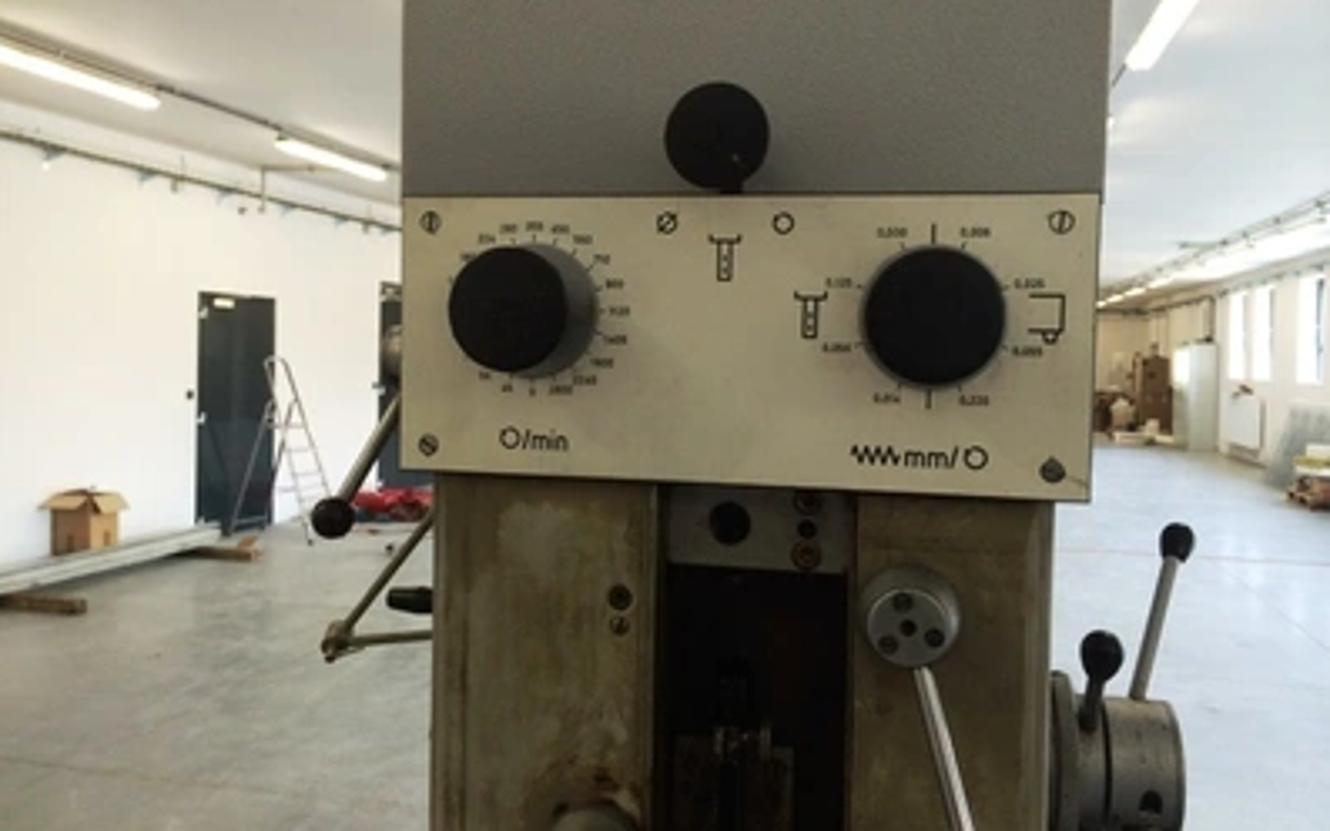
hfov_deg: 59.7
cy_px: 372
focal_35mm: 32
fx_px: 1160
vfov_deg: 39.4
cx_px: 667
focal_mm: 4.12
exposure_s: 1/30
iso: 80
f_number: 2.2
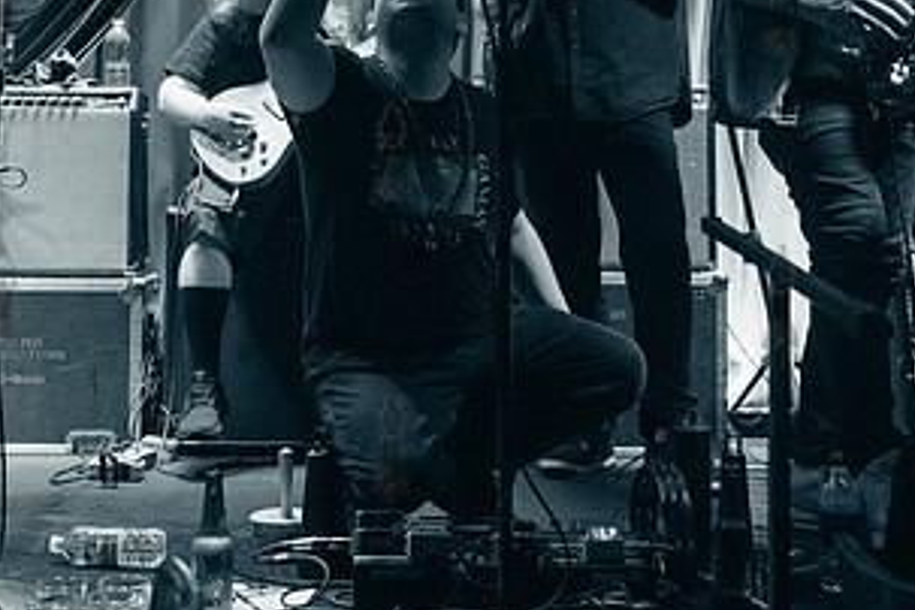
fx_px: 1499
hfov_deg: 33.9
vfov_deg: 22.8
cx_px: 390
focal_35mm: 59
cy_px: 149
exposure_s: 1/250
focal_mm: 28
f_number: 2.8
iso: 4000
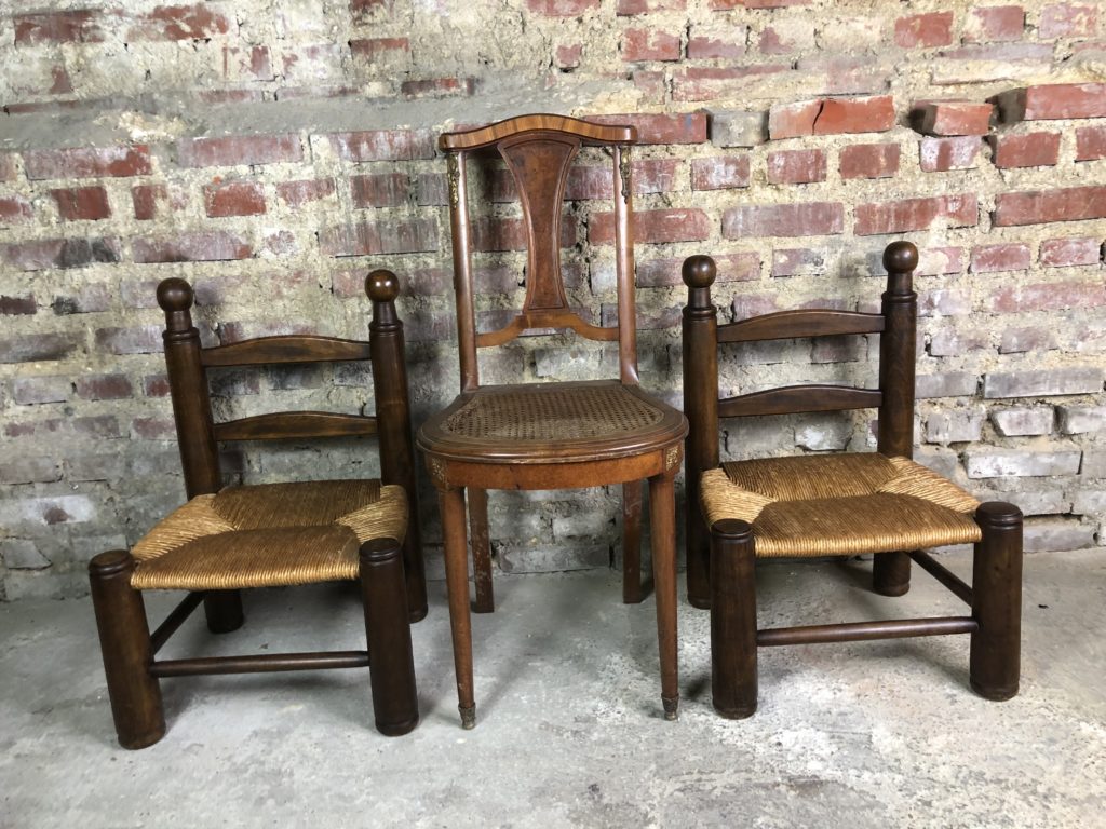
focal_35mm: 28
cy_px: 414
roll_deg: +3.6
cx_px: 553
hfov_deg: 63.4
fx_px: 895
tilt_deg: -15.3
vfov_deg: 49.7
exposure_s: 1/17
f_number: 1.8
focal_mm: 4
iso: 50
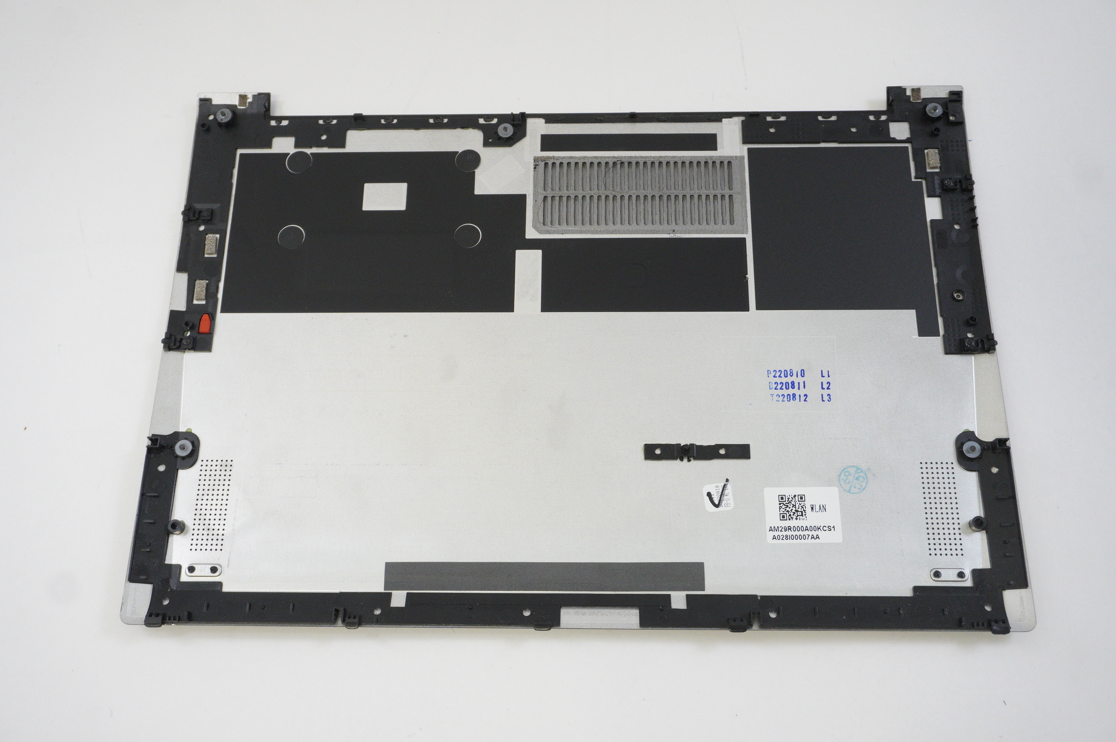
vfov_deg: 36.8
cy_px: 371
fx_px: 1115
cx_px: 558
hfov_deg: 53.2
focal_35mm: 36
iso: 1600
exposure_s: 1/100
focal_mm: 24
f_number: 5.6
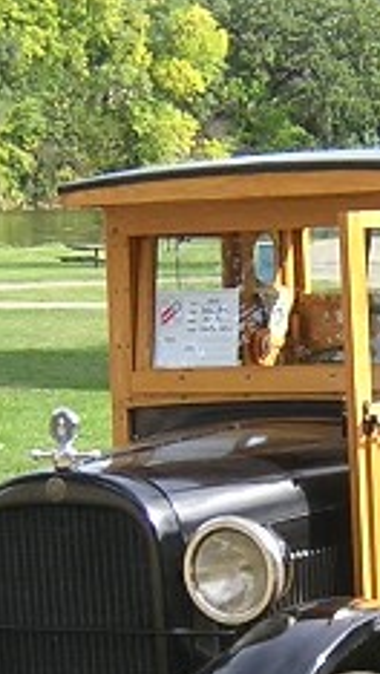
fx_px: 2395
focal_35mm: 134
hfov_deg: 9.0
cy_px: 418
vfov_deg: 16.0
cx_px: 314
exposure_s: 1/347
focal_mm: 4.7
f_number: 2.6
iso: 100
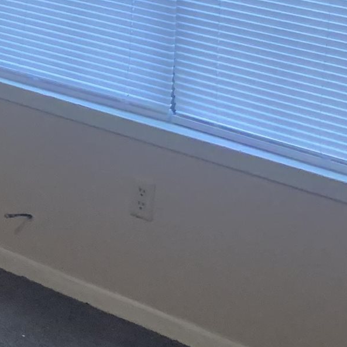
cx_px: -489
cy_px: -182
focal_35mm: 119
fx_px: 1350
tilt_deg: -5.1
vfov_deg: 13.7
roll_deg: -3.5
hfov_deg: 11.9
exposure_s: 1/60
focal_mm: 4.25
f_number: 1.8
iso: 250
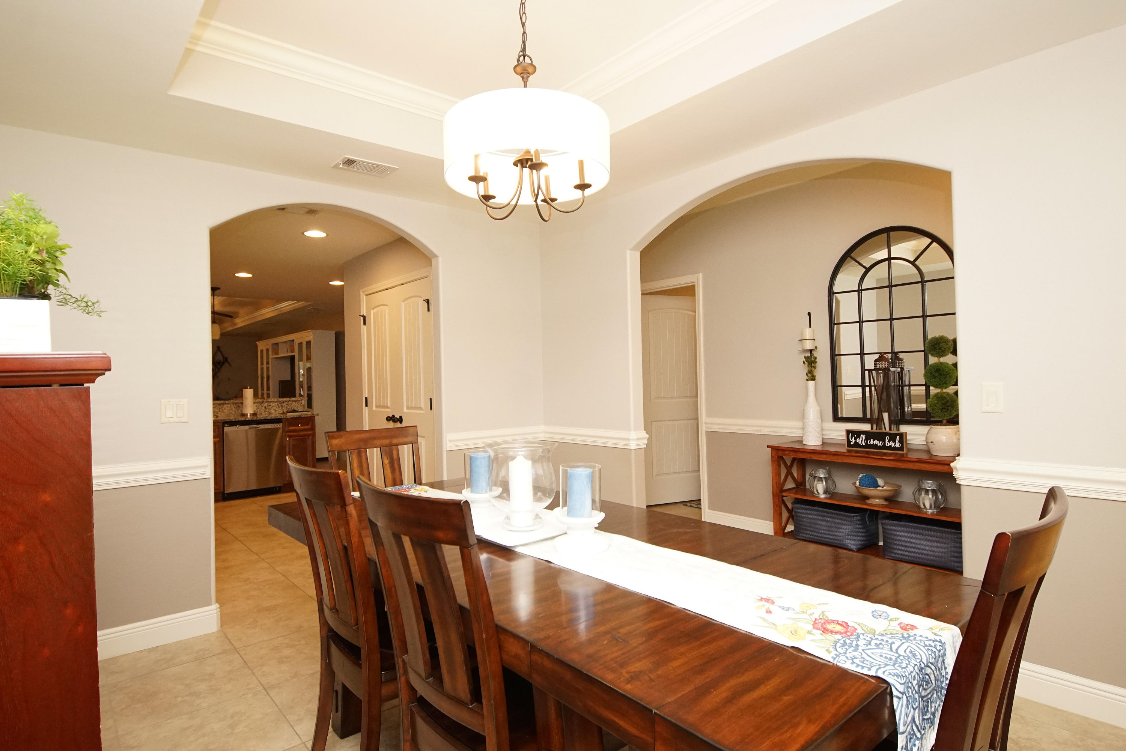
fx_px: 563
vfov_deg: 67.4
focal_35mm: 18
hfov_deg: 90.0
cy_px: 376
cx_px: 563
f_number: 4.5
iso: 2000
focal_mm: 12
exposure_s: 1/160
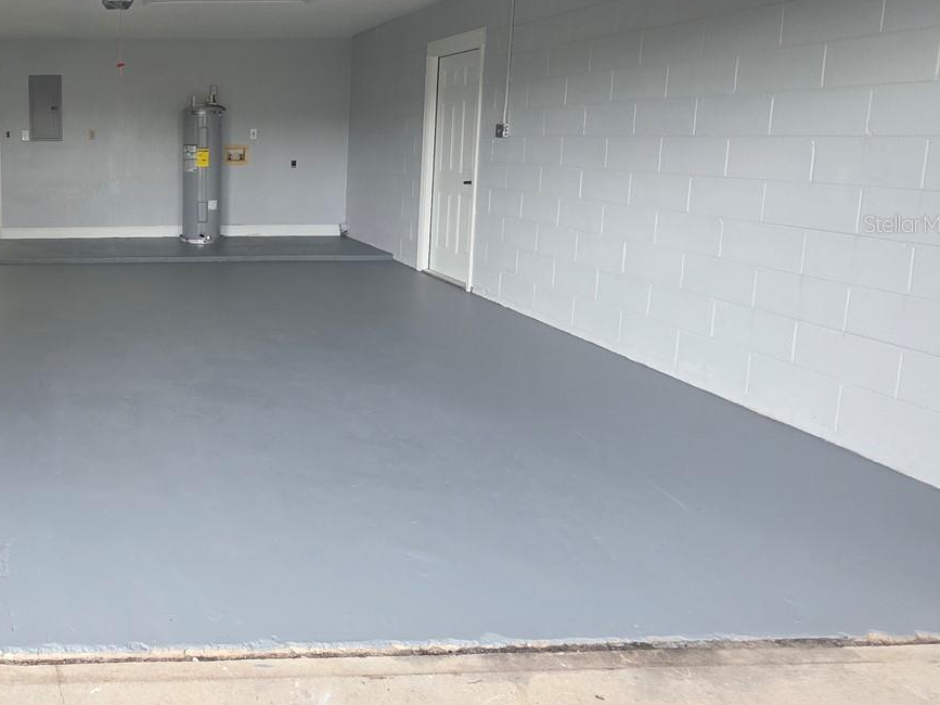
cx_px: 99
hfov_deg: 60.9
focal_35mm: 24
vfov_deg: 55.4
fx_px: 652
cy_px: 223
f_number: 1.9
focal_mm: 2.2
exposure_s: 1/120
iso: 200
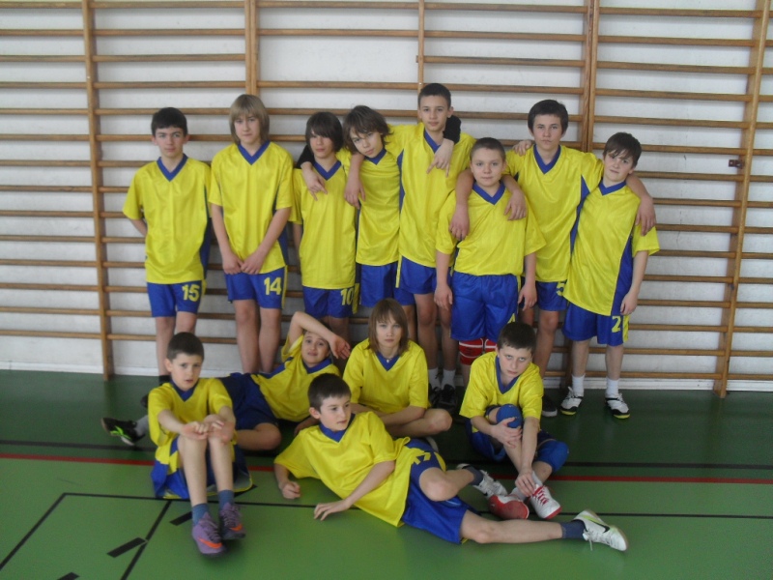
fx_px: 782
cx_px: 386
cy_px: 290
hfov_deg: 52.6
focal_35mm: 35
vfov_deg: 40.7
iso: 100
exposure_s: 1/90
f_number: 3.2
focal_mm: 6.3
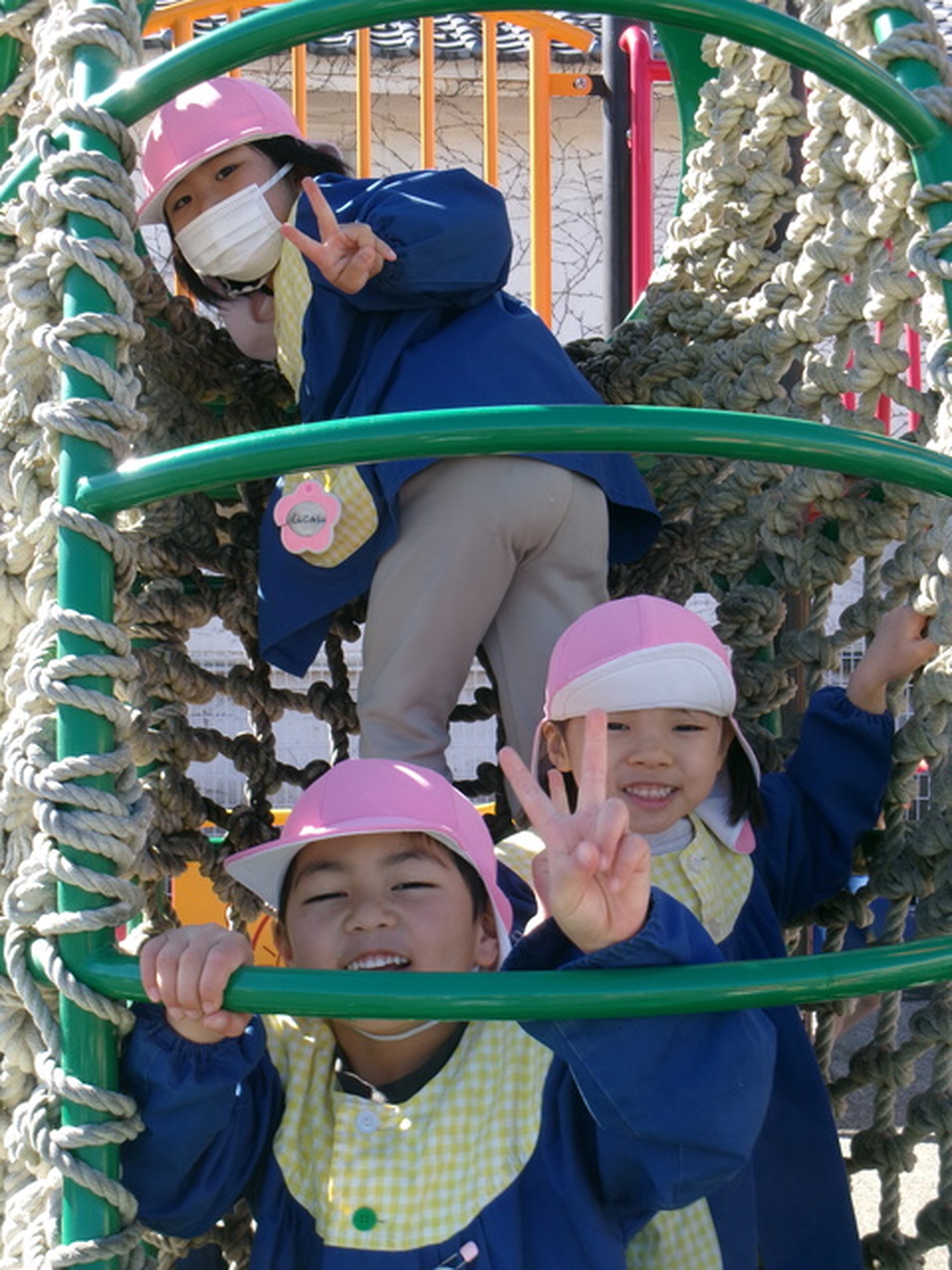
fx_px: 1943
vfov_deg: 36.2
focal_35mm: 53
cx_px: 476
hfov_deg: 27.5
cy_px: 635
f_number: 4.9
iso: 100
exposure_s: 1/180
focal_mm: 9.5
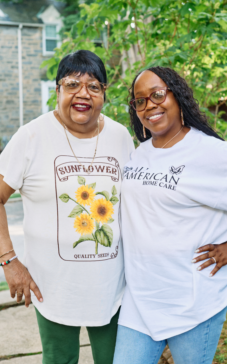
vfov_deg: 33.0
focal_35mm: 62
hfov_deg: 21.0
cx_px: 114
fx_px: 614
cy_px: 194
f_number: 3.2
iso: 400
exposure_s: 1/125
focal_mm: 35
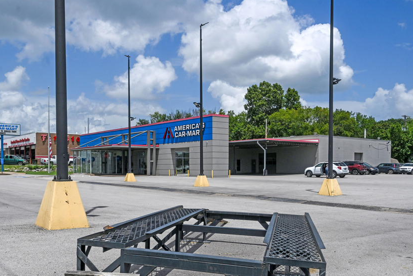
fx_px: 402
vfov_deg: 37.6
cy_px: 178
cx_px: 179
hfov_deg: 54.3
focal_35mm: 35
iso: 320
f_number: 11
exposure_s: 1/2000
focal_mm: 24
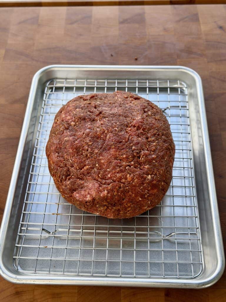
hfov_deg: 30.3
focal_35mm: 48
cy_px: 151
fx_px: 418
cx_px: 113
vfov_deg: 39.7
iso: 64
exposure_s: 1/1000
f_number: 1.78
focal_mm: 6.76
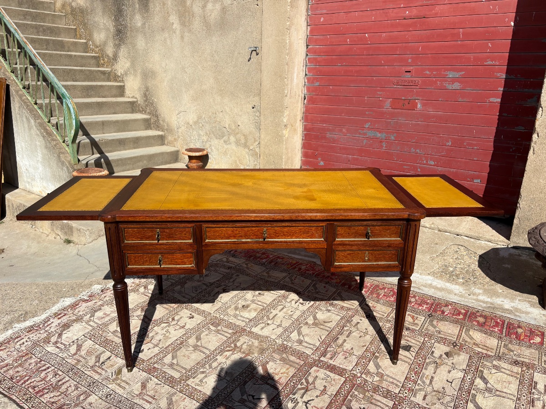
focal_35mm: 26
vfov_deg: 53.1
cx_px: 273
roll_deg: -1.6
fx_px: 410
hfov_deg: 67.3
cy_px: 204
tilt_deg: -17.1
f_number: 1.6
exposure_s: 1/5348
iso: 50
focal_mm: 5.96
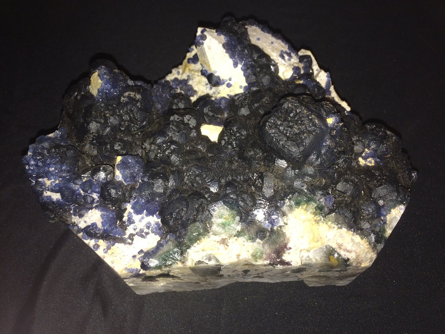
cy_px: 167
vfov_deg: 48.2
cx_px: 222
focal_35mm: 29
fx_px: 373
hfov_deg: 61.7
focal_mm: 4.15
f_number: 2.2
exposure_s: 1/42
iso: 32
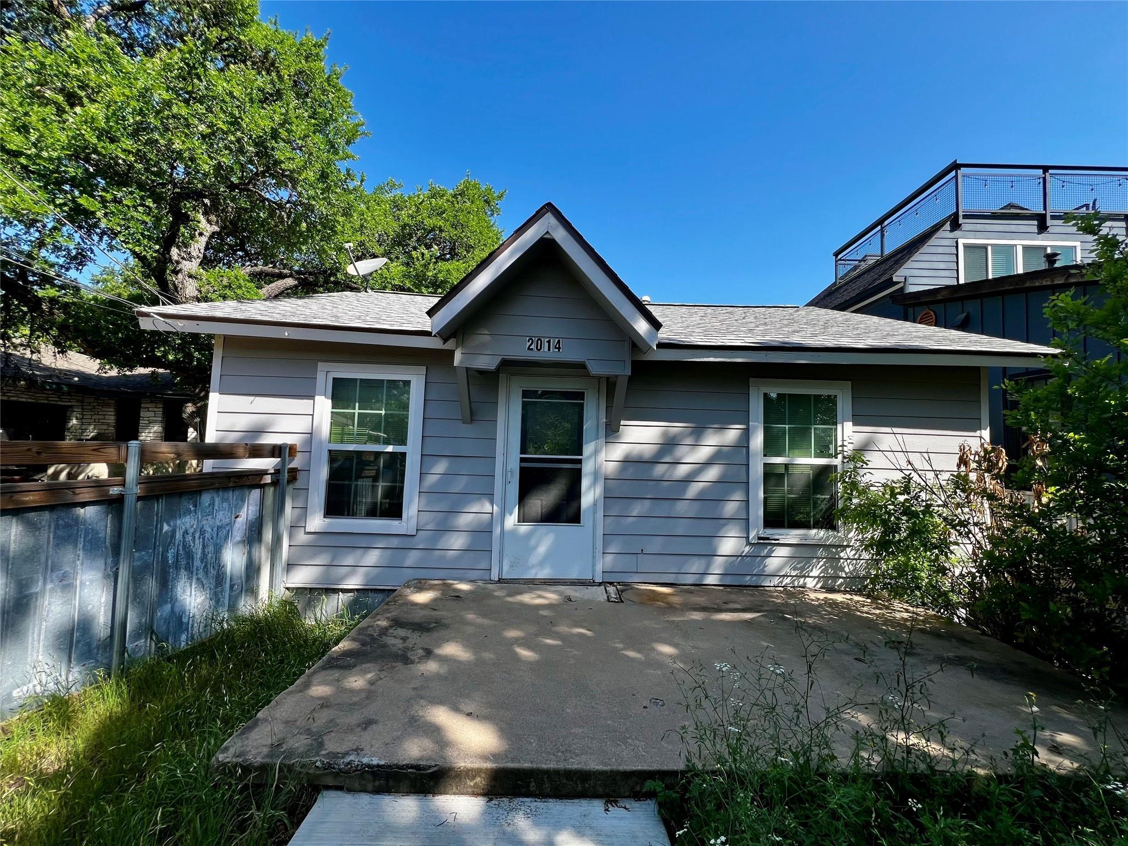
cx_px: 564
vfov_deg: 89.9
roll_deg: -1.3
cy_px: 423
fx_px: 424
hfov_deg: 106.2
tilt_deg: +2.1
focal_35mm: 13
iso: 32
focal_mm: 1.57
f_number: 1.8
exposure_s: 1/558
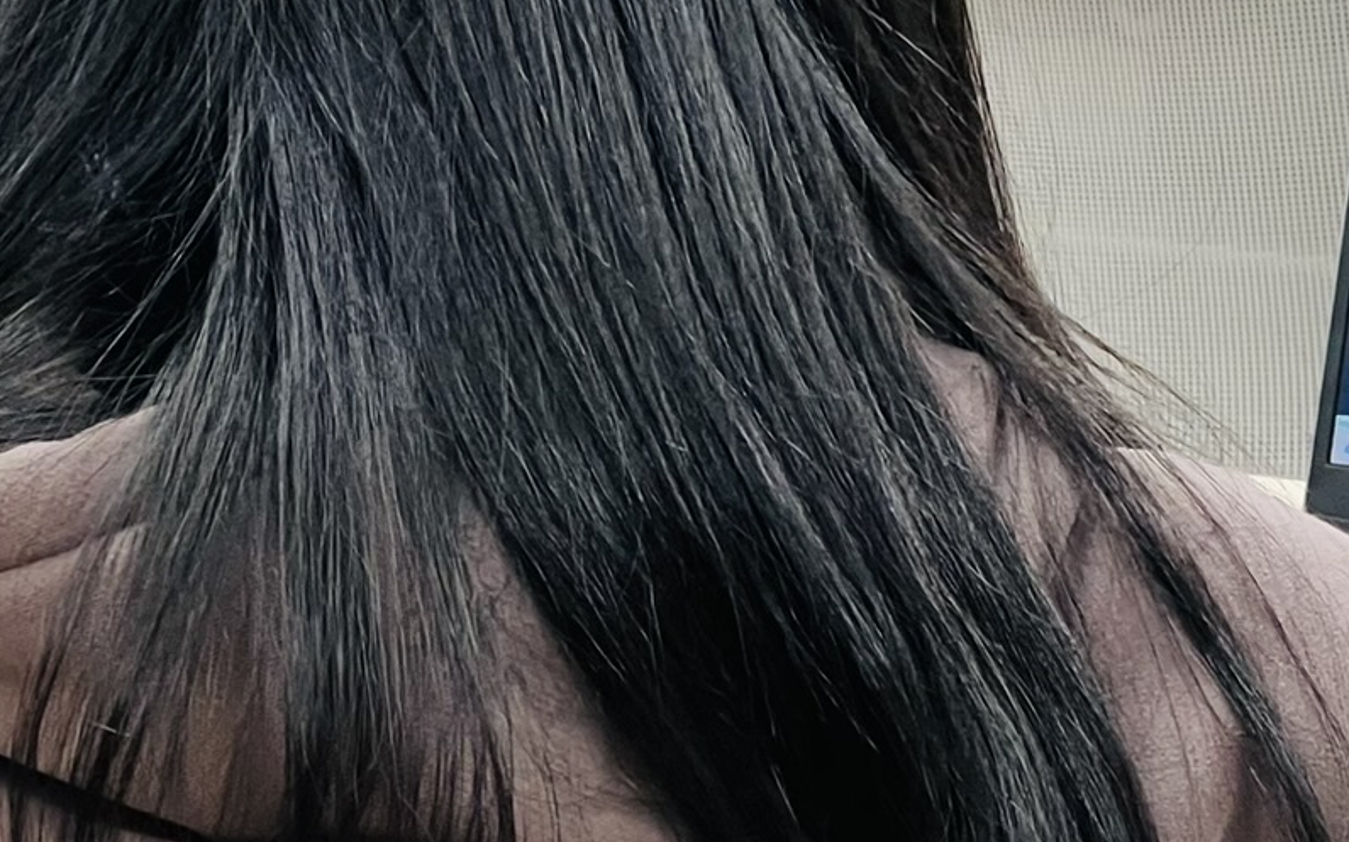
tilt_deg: -11.2
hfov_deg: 9.9
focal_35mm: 210
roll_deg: +1.5
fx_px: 7718
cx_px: 1247
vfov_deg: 6.2
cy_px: 198
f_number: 2.8
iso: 200
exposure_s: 1/60
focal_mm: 9
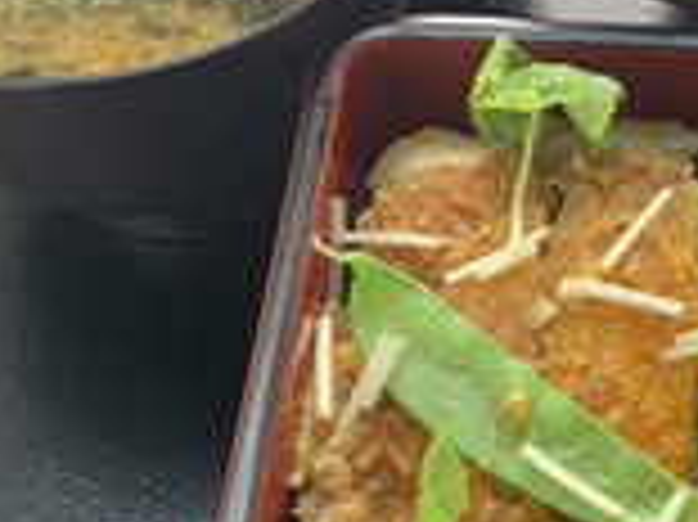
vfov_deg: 17.1
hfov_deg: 21.6
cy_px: 241
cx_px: 775
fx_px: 1733
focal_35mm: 86
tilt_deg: -54.6
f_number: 1.8
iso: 64
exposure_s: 1/120
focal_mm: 3
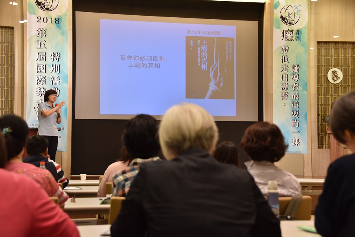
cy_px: 118
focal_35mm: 52
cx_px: 178
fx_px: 513
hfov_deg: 38.2
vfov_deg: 26.0
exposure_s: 1/50
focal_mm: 52
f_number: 4.5
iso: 900
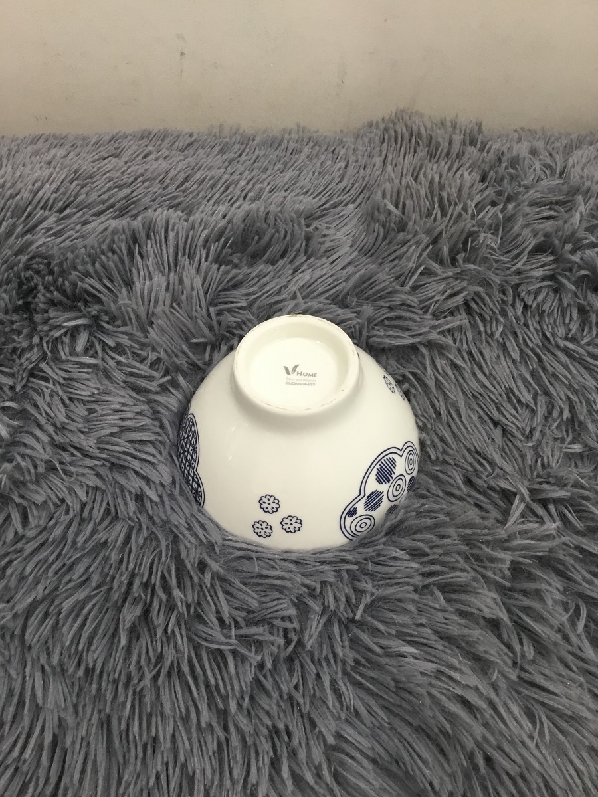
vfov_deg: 58.4
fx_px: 714
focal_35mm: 31
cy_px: 398
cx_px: 299
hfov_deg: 45.4
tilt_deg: -54.7
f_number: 2.4
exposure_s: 1/33
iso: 80
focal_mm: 3.3
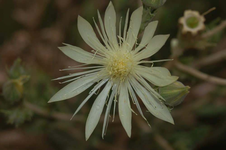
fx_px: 752
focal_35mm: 120
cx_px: 113
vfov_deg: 11.4
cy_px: 75
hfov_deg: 17.1
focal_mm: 80
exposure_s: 1/500
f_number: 8
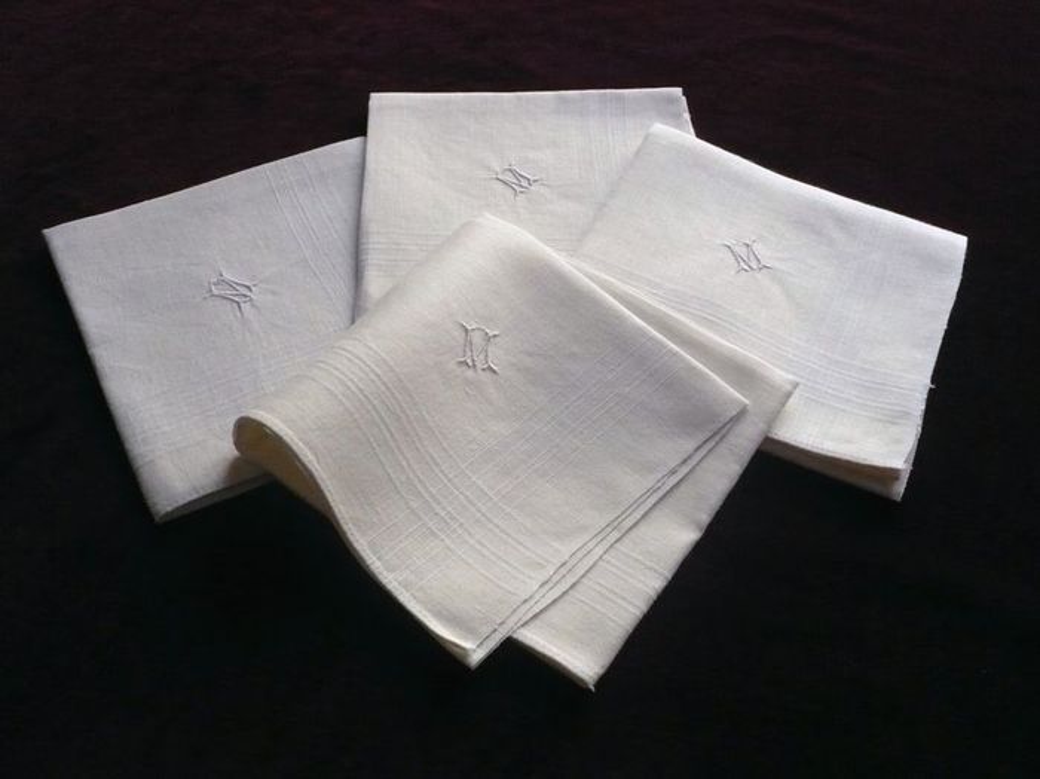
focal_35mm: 35
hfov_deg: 52.7
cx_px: 520
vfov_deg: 40.7
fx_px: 1051
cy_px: 390
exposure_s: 1/100
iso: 400
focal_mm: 5.8
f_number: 2.8
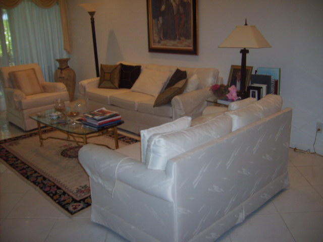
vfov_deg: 40.7
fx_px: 327
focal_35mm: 35
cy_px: 121
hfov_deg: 52.6
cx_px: 162
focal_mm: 5.8
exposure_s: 1/45
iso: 100
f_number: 2.8
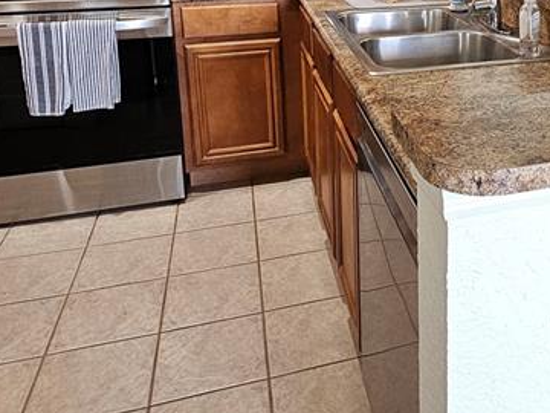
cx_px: 458
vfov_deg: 35.7
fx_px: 588
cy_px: 21
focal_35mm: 37
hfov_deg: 46.8
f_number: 2.2
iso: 320
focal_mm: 2.2
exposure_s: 1/60
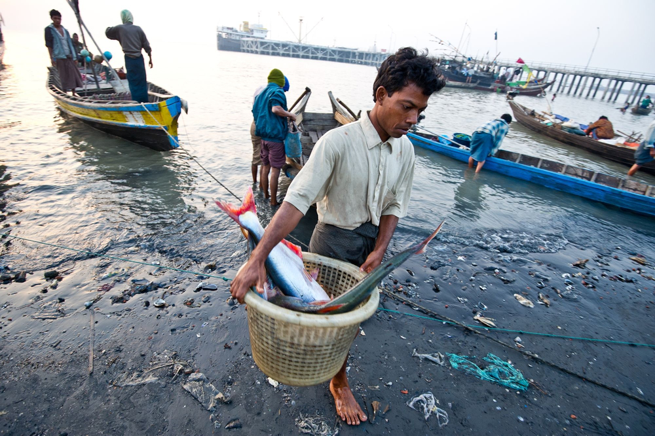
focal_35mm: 17
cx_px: 328
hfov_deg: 93.3
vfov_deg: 70.4
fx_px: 309
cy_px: 218
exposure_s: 1/160
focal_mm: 17
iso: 1000
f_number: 5
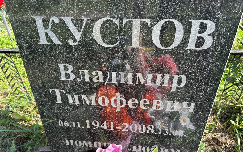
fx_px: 185
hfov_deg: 66.5
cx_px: 122
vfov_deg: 44.4
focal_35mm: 28
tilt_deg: -31.9
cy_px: 89
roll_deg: +0.9
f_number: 1.5
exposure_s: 1/670
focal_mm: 5.7
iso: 50
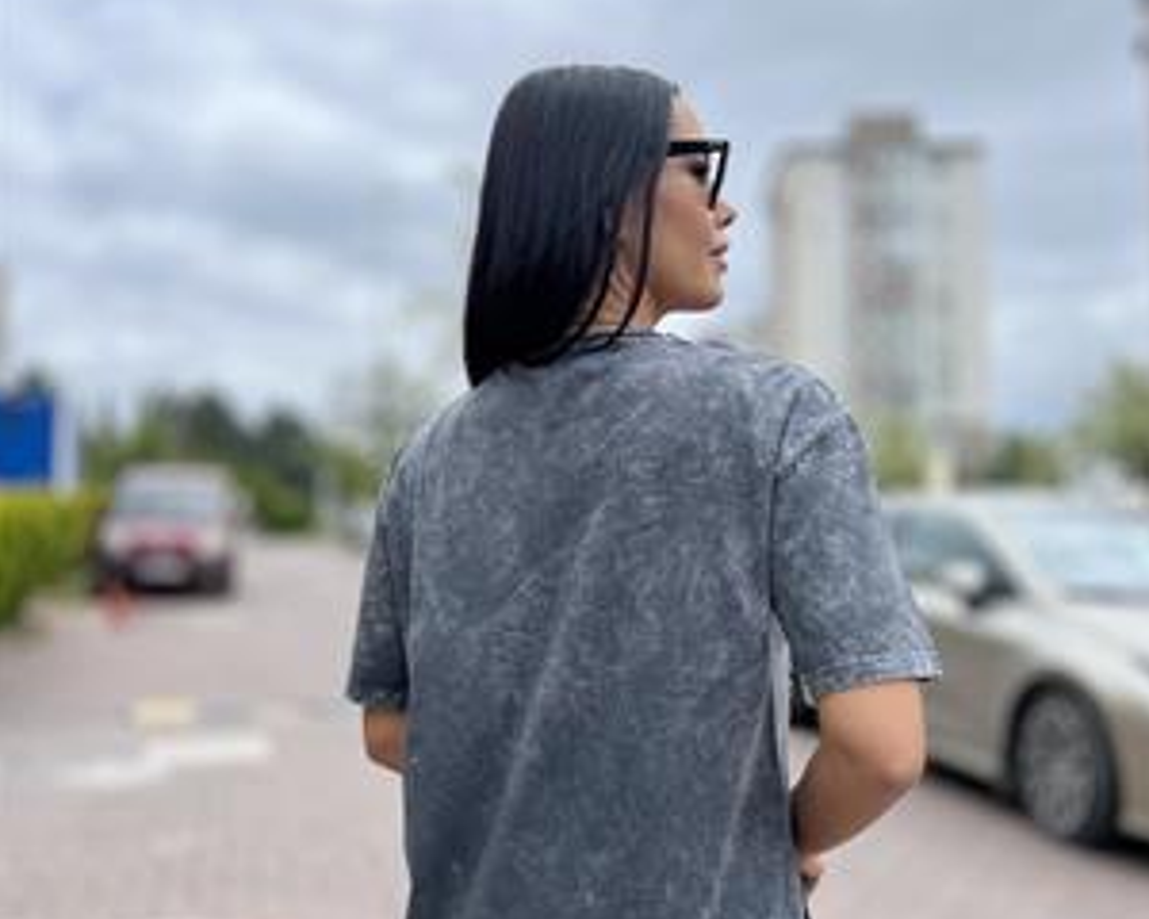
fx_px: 1190
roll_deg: +0.4
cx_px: 586
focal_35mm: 35
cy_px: 504
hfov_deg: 51.5
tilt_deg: +5.9
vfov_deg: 42.2
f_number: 1.5
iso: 50
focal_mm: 5.7
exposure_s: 1/5076
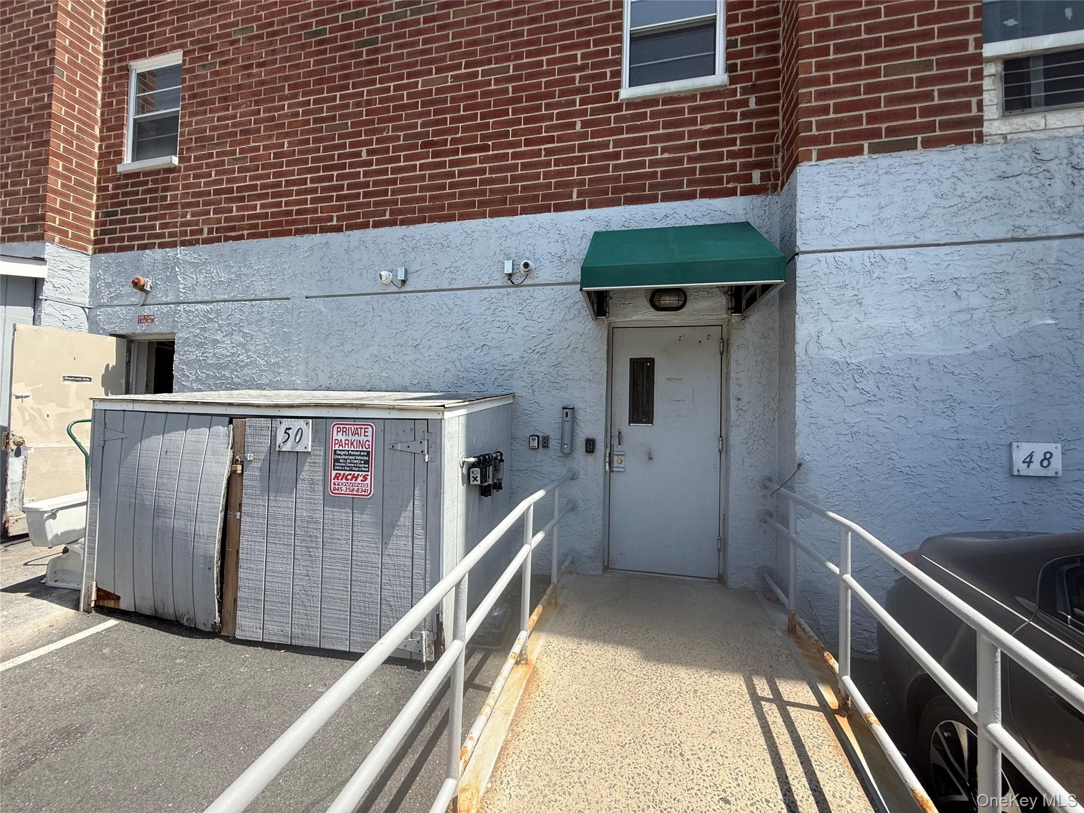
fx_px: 438
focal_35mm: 14
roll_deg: -2.3
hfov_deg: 102.1
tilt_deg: +2.7
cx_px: 542
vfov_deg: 85.7
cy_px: 406
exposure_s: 1/789
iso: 50
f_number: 2.2
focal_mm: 2.22
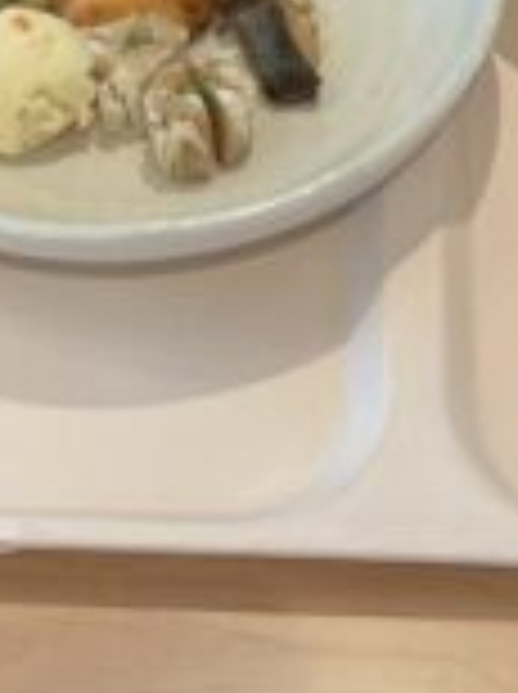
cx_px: 315
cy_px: -396
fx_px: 2261
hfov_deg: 13.1
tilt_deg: -33.0
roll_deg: +0.6
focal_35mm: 113
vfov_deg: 15.8
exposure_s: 1/60
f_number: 1.8
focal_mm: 3
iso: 64
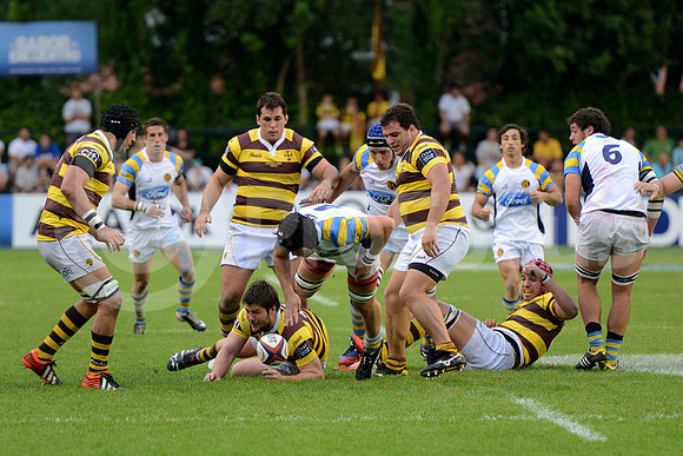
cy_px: 228
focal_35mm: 280
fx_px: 5313
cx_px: 342
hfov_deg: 7.4
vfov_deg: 4.9
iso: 2000
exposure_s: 1/500
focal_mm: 280
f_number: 4
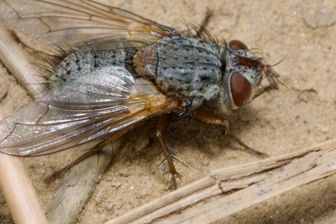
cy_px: 94
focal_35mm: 194
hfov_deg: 10.6
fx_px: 1807
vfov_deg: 7.1
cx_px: 145
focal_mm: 105
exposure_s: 1/60
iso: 250
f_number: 32
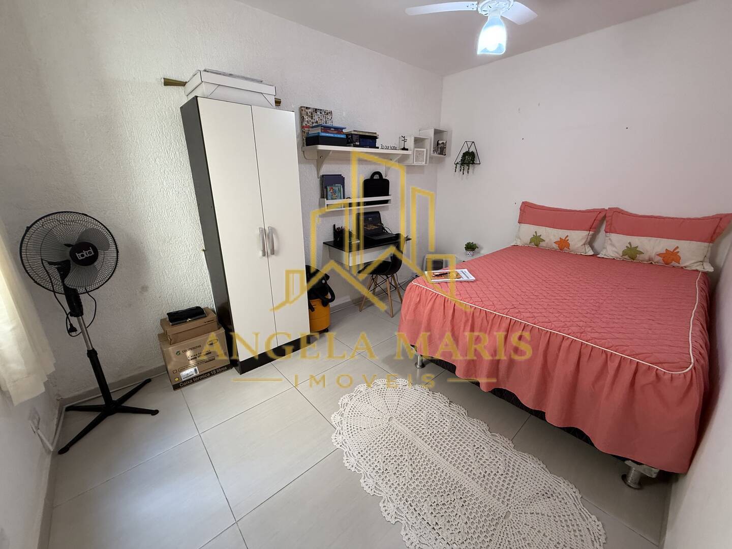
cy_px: 274
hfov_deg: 102.1
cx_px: 366
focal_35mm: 14
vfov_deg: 85.7
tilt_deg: -17.8
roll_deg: +0.6
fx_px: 296
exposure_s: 1/60
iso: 200
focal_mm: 2.22
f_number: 2.2
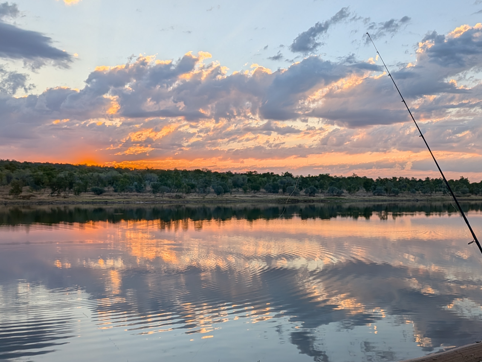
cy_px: 212
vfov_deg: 37.6
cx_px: 345
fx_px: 529
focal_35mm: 38
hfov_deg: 47.6
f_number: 1.7
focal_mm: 4.53
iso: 22
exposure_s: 1/2597
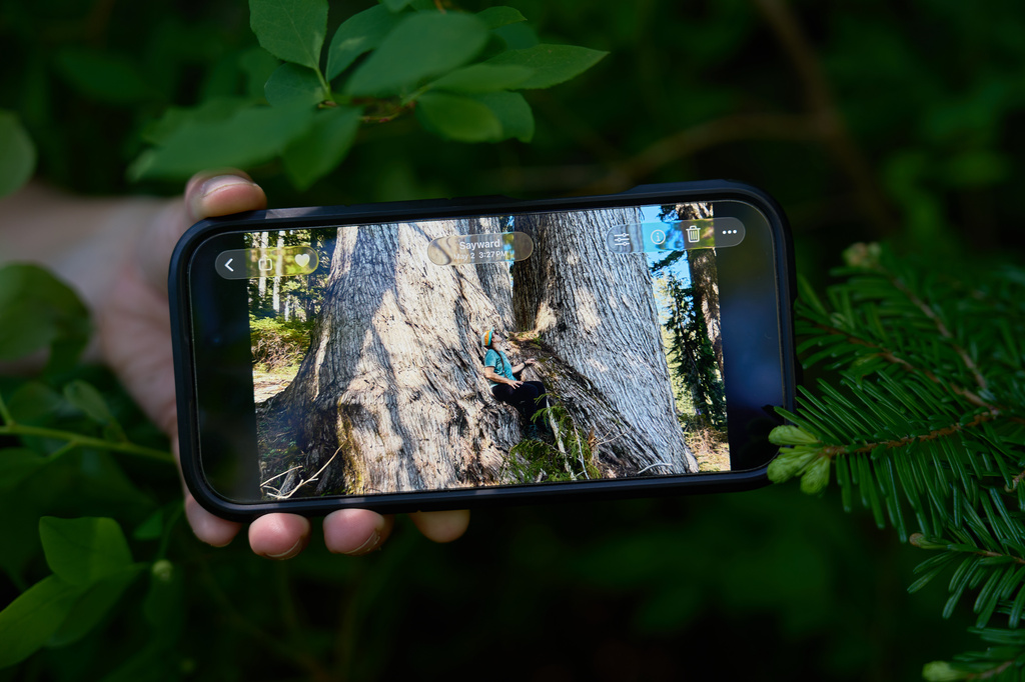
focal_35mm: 44
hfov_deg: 44.5
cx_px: 512
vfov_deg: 30.5
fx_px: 1252
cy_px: 341
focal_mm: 44
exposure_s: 1/125
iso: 125
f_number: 2.8
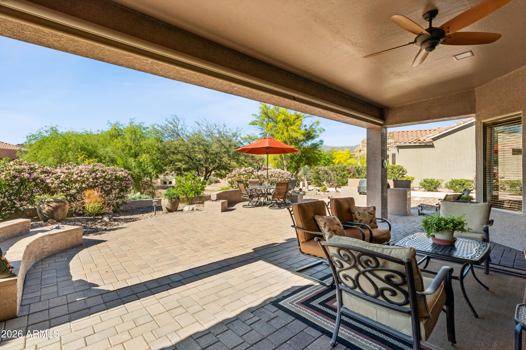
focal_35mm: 17
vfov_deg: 71.7
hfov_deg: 94.6
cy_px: 175
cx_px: 263
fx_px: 243
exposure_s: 1/20
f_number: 22
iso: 100
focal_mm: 16.6
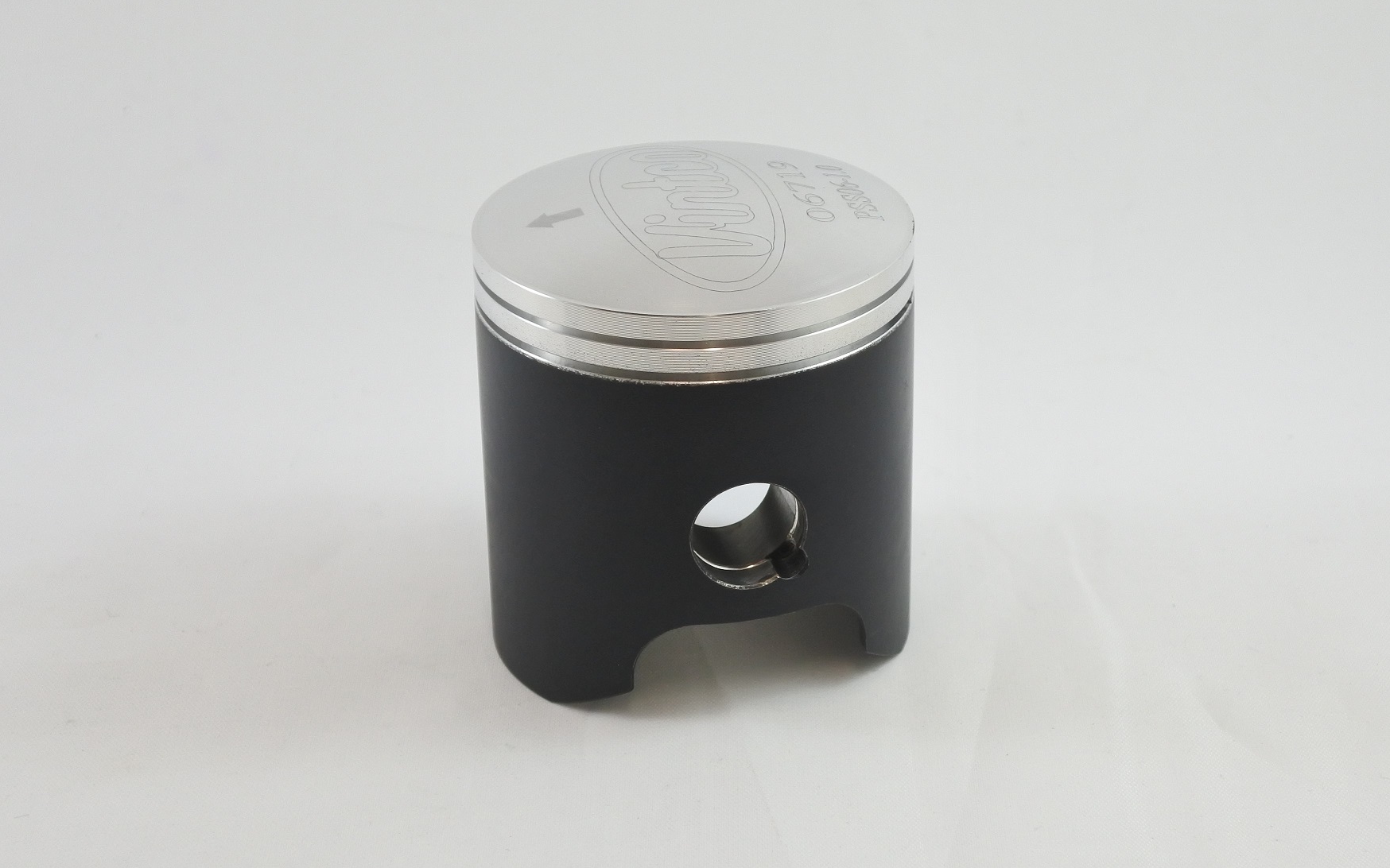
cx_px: 695
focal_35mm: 49
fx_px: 1856
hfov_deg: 41.1
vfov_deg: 26.3
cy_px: 430
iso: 400
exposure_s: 1/160
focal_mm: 18
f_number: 4.5
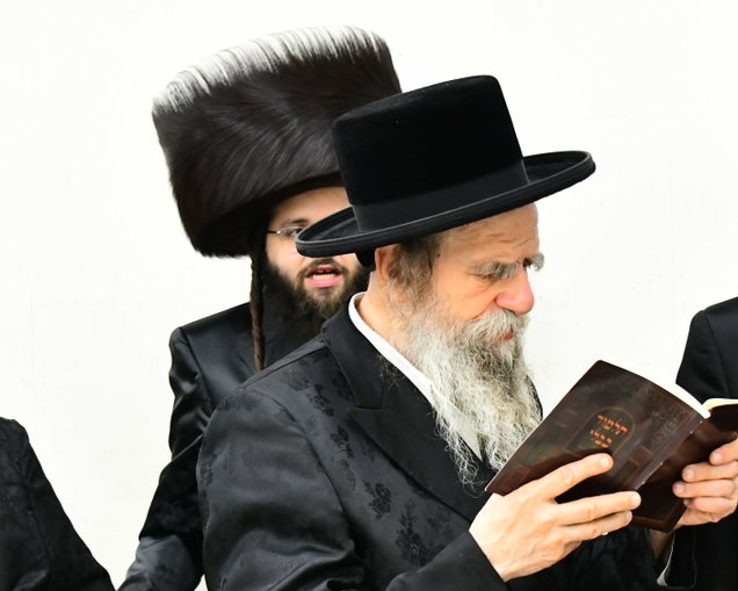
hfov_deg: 20.6
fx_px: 2032
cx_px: 385
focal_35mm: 93
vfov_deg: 16.5
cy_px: 359
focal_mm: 45
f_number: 5.6
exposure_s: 1/100
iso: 4000
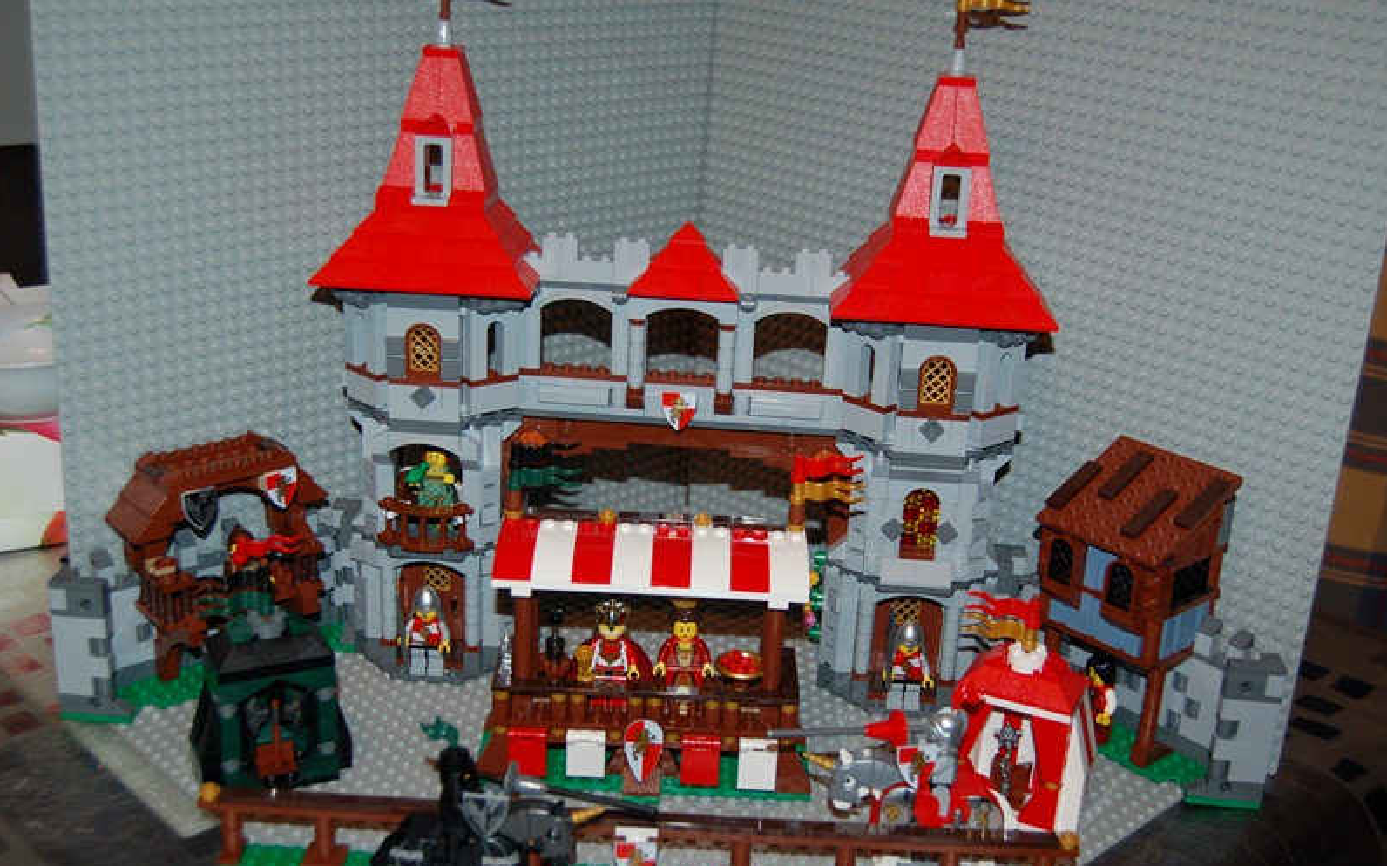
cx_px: 694
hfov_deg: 46.2
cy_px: 462
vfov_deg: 29.8
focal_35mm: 43
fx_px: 1625
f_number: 4.2
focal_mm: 28
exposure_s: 1/60
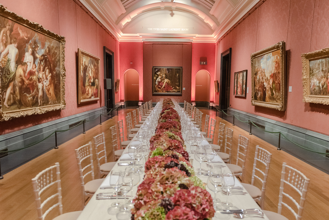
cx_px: 171
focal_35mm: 27
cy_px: 117
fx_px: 244
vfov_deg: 48.5
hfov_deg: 68.0
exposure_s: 1/50
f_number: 3.2
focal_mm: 24
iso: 4000
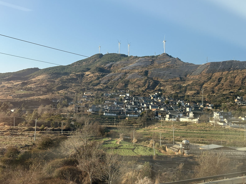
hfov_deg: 36.2
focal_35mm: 53
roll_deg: -0.4
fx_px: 377
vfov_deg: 27.5
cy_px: 93
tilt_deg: +4.5
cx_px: 124
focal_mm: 5.96
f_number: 1.6
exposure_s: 1/1048
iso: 32
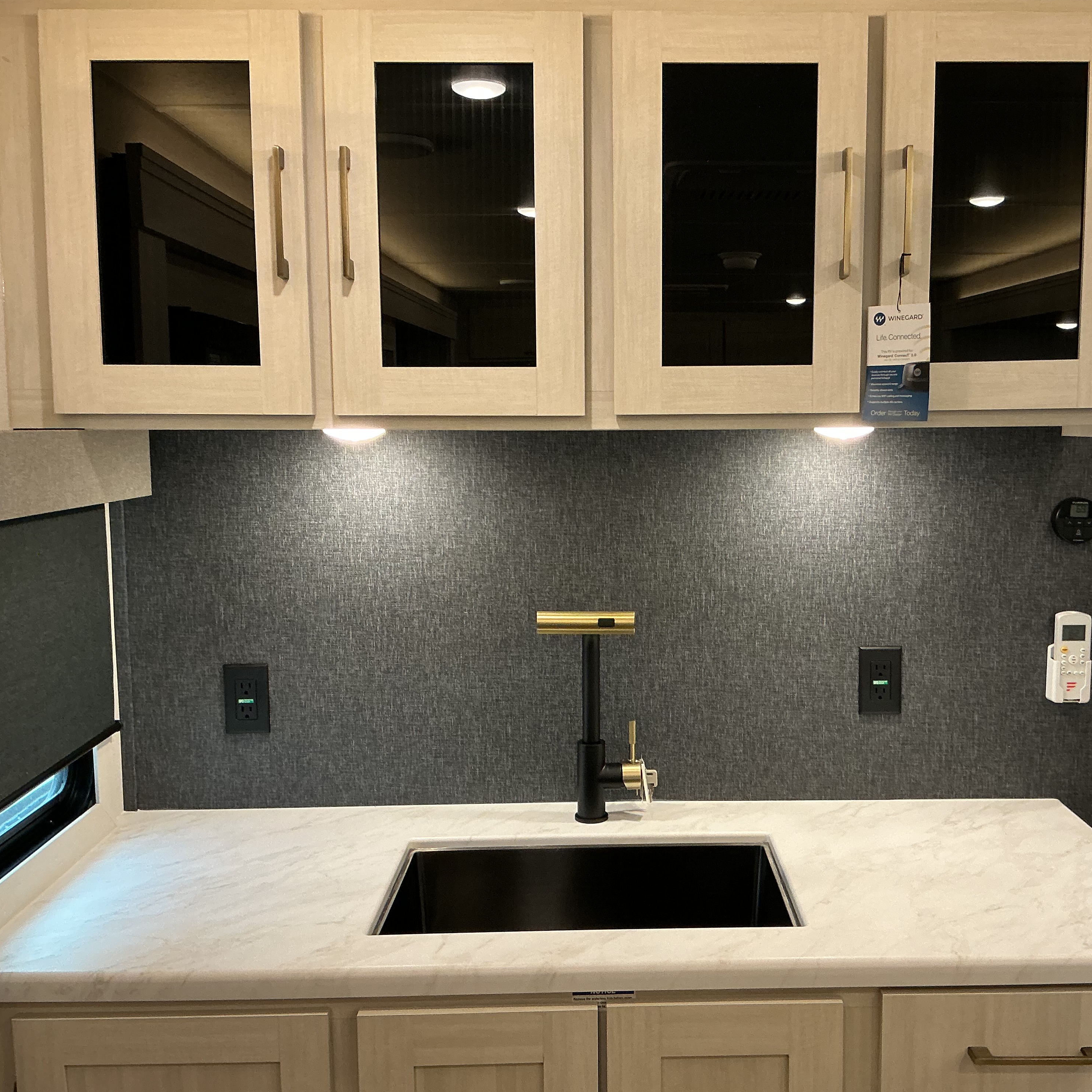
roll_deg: +0.4
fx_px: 1249
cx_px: 644
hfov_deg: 47.0
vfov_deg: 47.2
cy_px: 554
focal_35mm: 35
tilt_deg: -6.7
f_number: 1.8
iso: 100
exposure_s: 1/60
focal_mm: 3
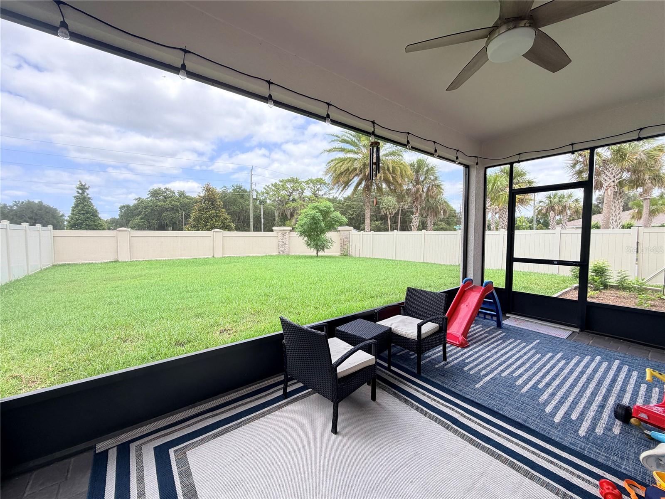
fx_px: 269
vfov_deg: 85.7
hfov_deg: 102.1
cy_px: 250
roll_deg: -0.1
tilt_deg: -3.3
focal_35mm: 14
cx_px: 332
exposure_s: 1/224
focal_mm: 2.22
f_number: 2.2
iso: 40
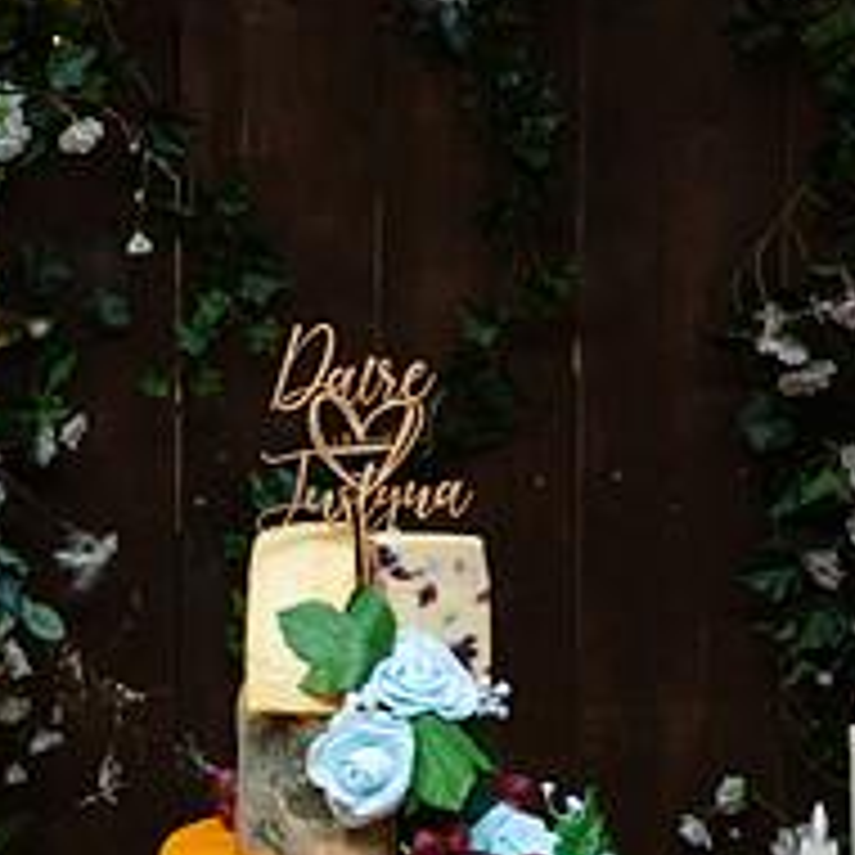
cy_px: 331
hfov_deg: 13.0
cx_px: -270
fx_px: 3633
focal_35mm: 130
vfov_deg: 13.4
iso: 800
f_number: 3.5
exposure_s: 1/160
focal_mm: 50
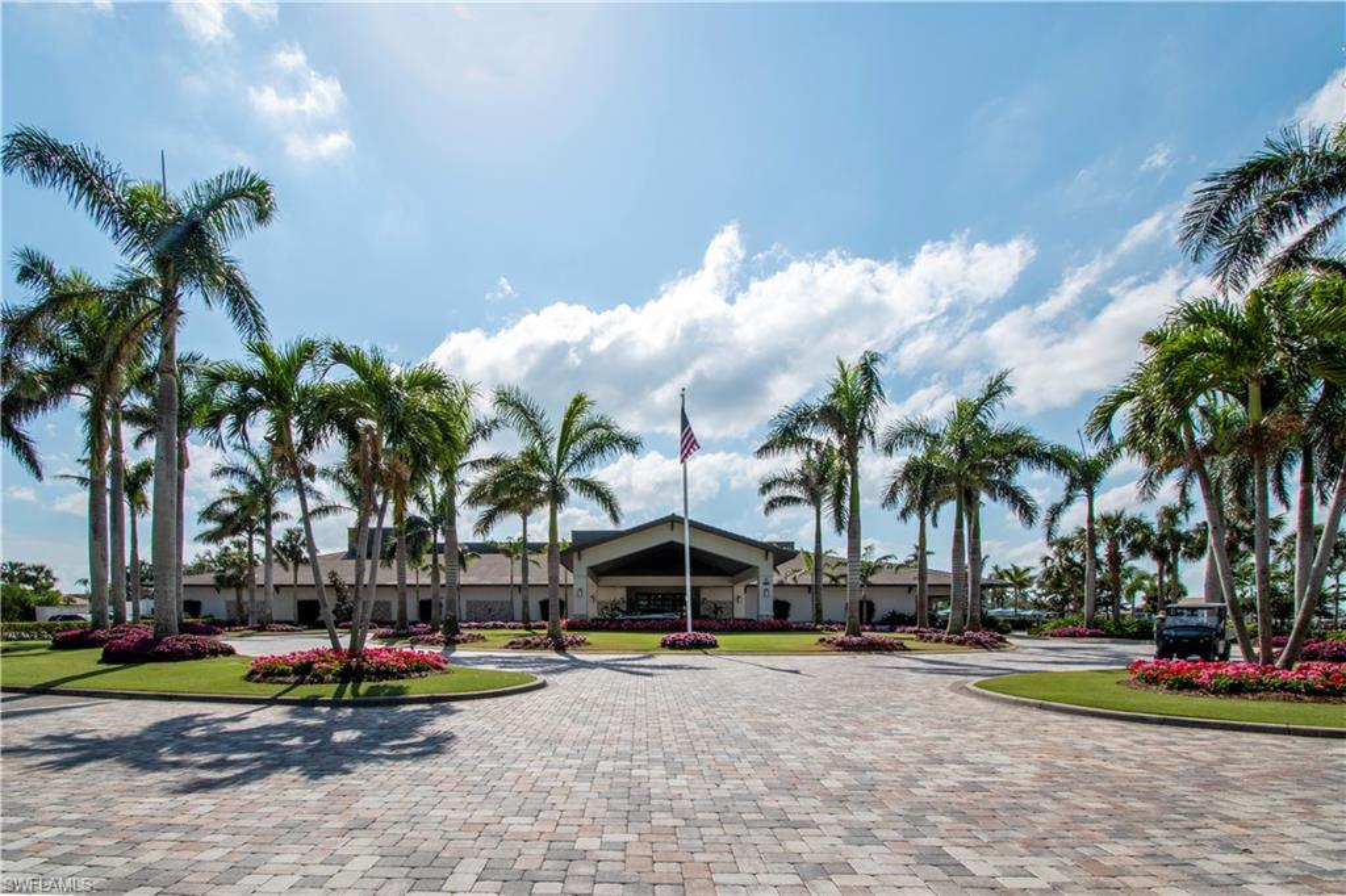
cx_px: 673
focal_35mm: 15
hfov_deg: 100.4
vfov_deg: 77.3
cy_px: 448
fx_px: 561
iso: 200
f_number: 11
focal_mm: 10
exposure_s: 1/500
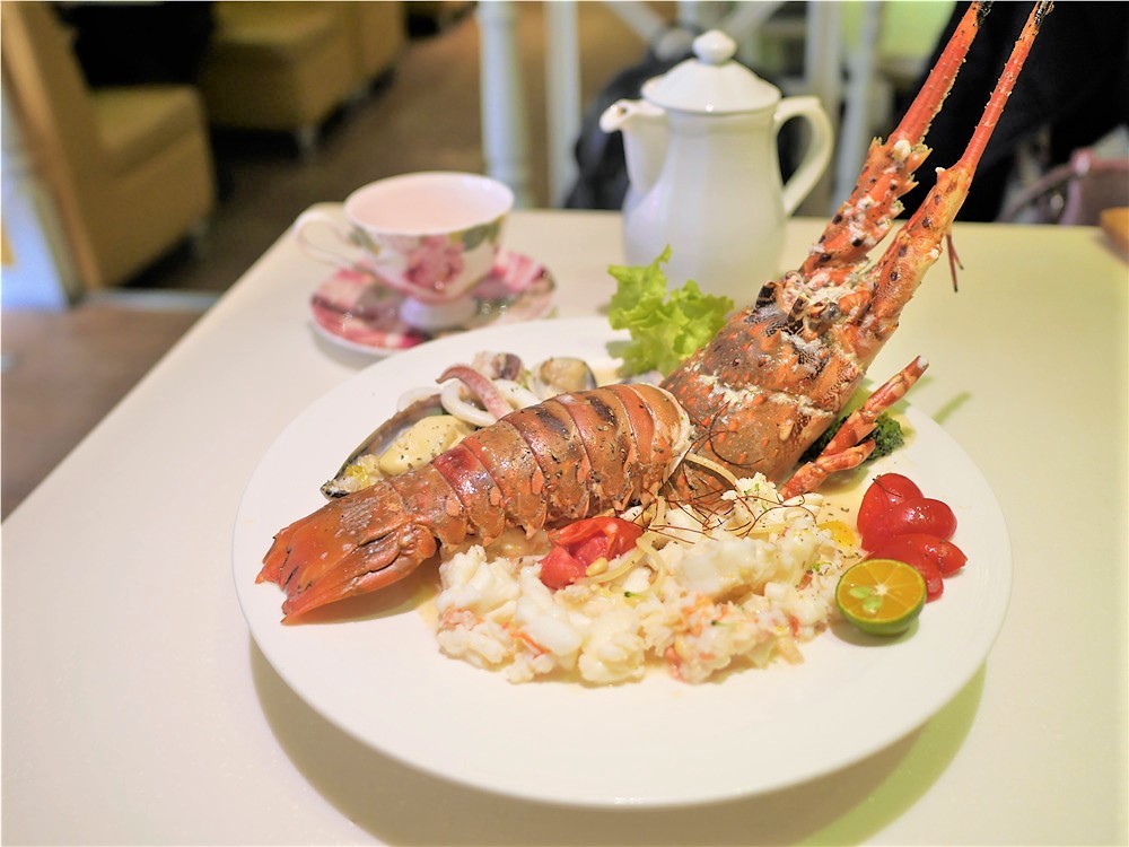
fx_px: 978
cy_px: 424
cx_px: 564
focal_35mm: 30
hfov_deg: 60.0
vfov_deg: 46.8
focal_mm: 15
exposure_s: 1/125
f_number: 2
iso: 200
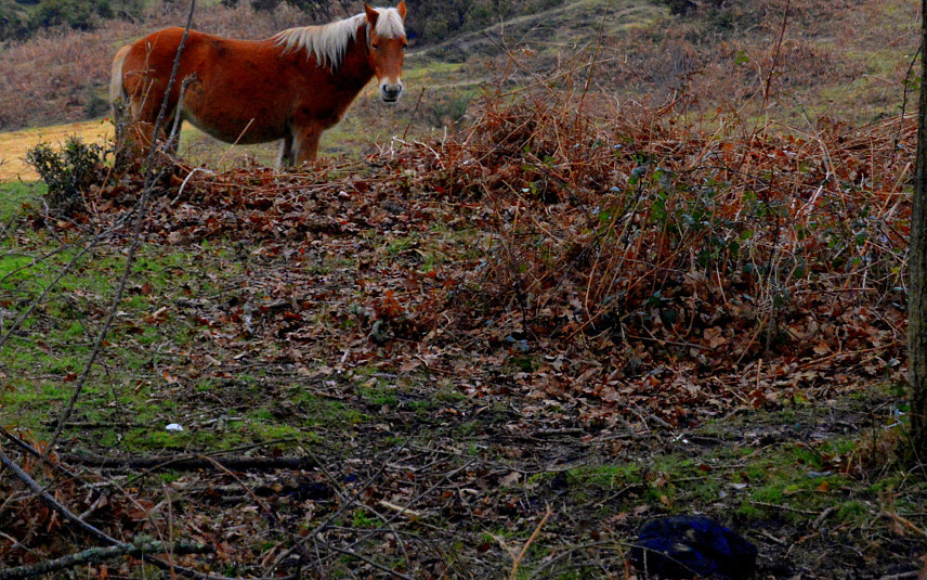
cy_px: 156
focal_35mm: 157
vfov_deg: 8.3
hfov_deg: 13.3
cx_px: 489
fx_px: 3965
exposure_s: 1/500
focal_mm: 55
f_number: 5.6
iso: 3200
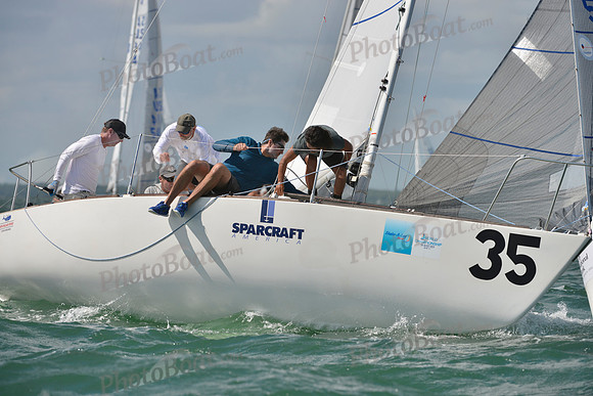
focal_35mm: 270
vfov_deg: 5.1
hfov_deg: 7.6
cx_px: 296
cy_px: 198
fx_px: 4448
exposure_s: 1/1250
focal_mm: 270
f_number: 8
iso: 200
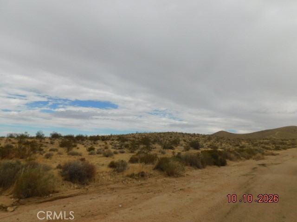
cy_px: 111
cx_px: 148
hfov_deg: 73.9
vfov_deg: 58.9
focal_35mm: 23
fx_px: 197
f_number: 6
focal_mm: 4
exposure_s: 1/800
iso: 125
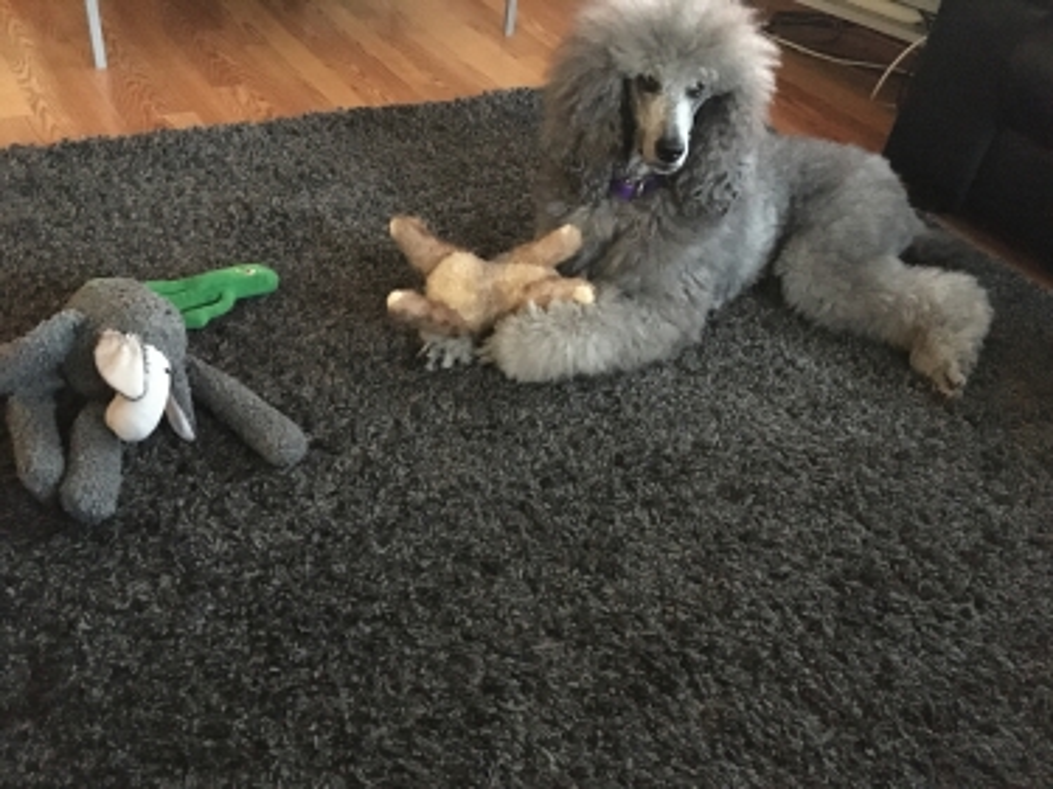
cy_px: 394
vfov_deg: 48.2
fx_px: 882
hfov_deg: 61.7
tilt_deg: -40.0
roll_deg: -11.0
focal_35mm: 29
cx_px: 526
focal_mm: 4.15
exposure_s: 1/15
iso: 1600
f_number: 2.2
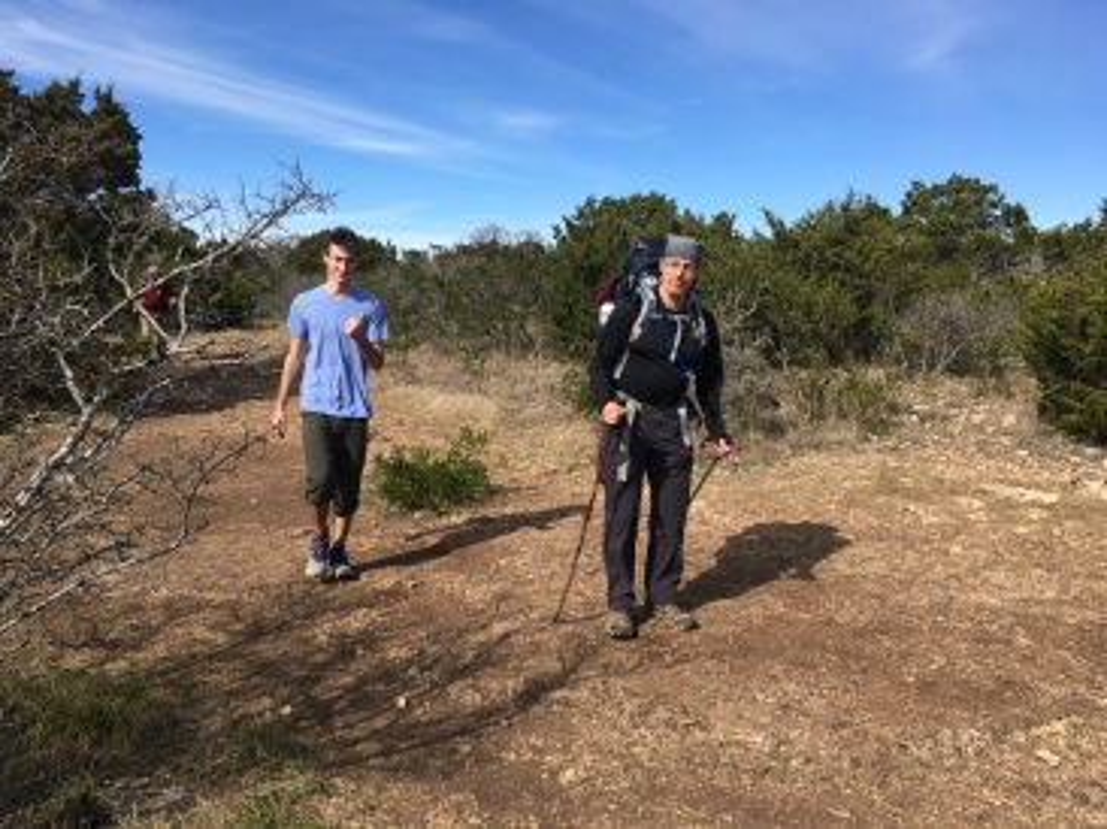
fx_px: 927
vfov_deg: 48.2
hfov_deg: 61.7
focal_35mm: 29
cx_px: 554
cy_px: 414
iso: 25
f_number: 2.2
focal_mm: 4.15
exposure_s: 1/1304
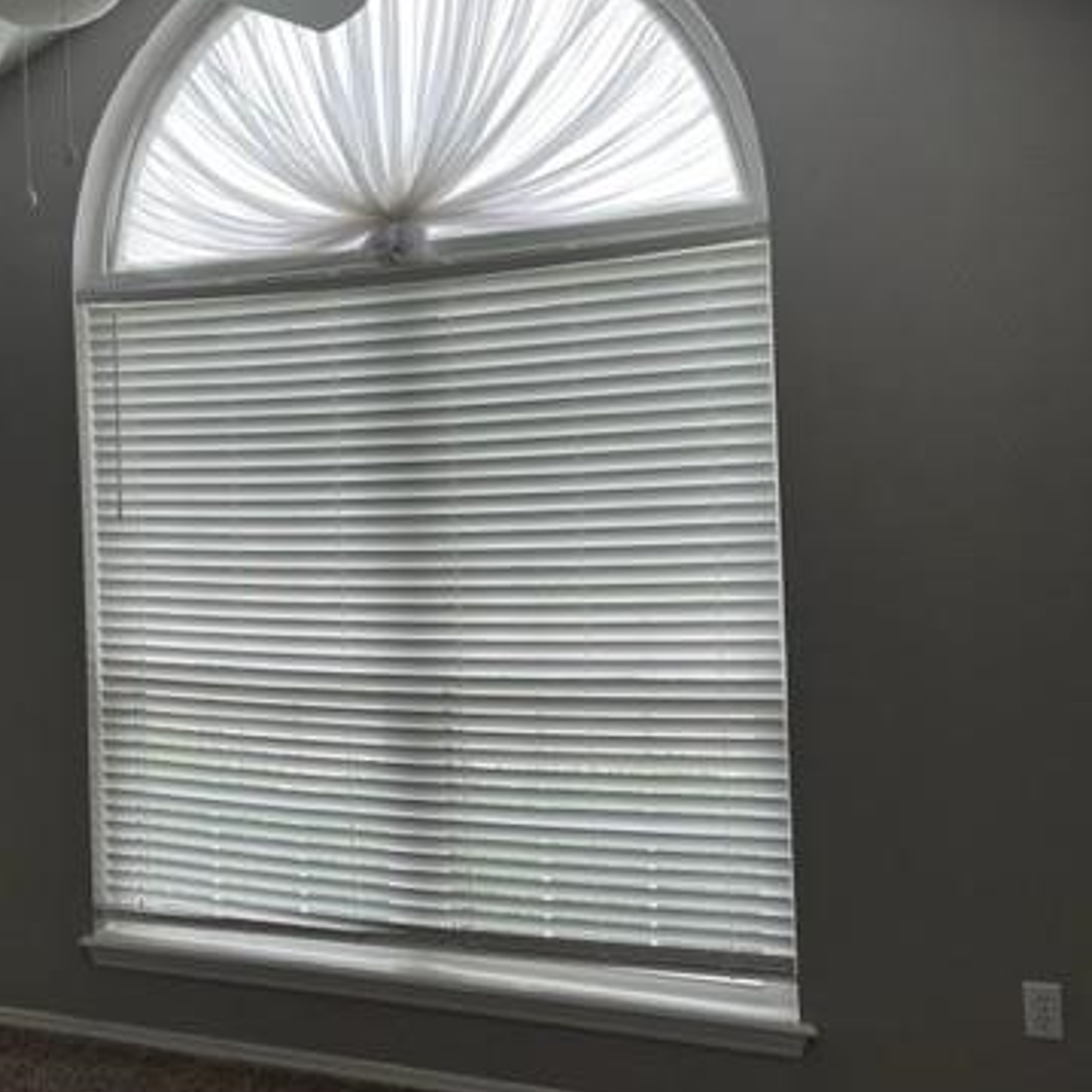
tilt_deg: +0.0
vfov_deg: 40.8
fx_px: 1463
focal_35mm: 41
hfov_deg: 39.1
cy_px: 459
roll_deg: +1.4
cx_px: 195
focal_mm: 5.7
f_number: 1.5
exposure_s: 1/121
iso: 40
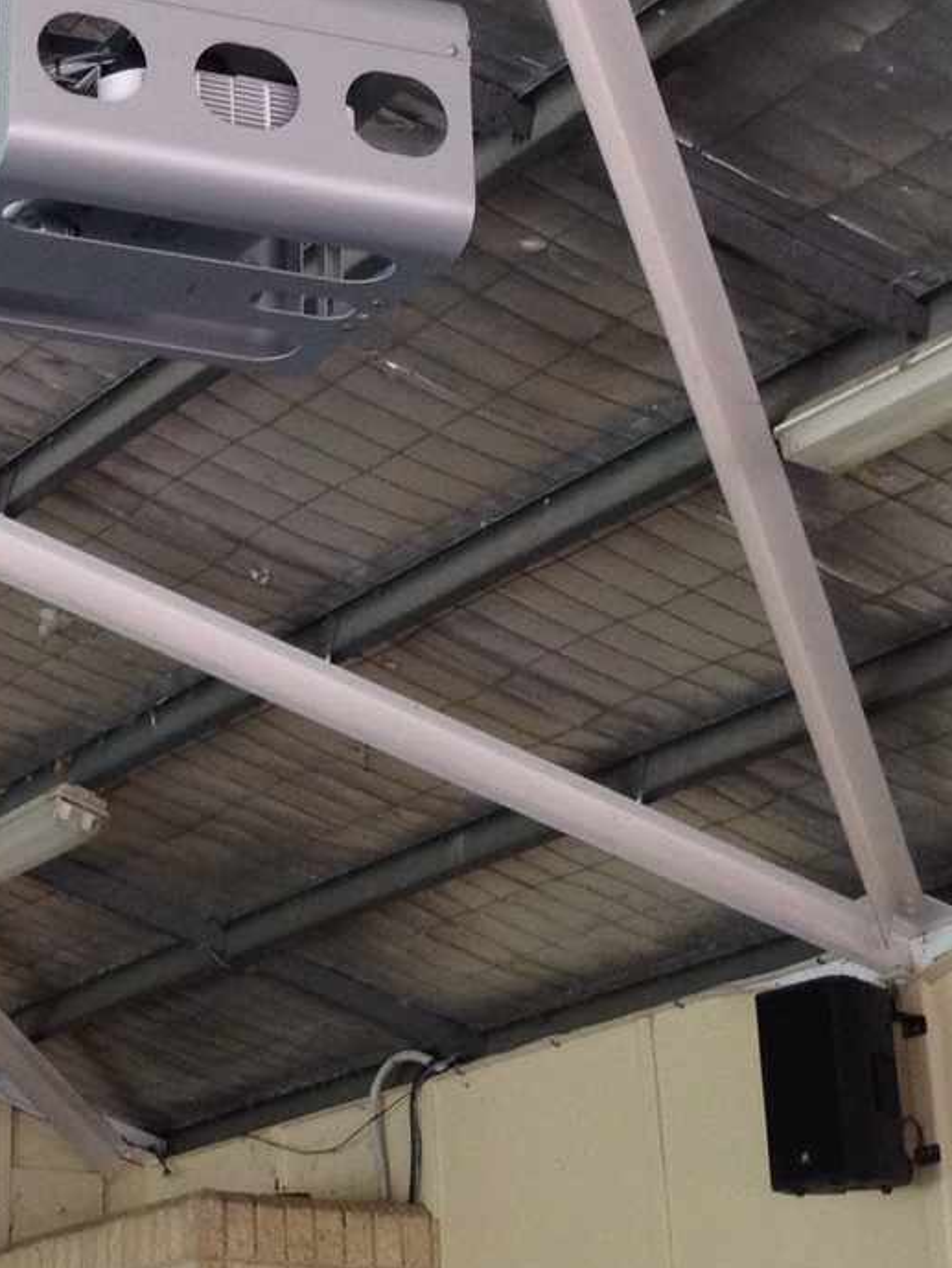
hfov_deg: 14.1
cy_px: -184
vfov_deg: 18.1
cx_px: 157
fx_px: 3812
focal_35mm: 104
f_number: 2.4
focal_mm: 4.28
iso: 100
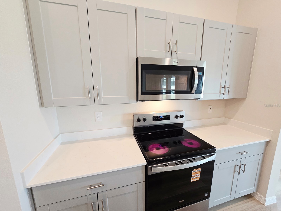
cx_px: 140
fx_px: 106
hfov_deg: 106.2
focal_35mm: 13
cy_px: 106
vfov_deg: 89.9
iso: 200
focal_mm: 2.2
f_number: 2.2
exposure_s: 1/60.2
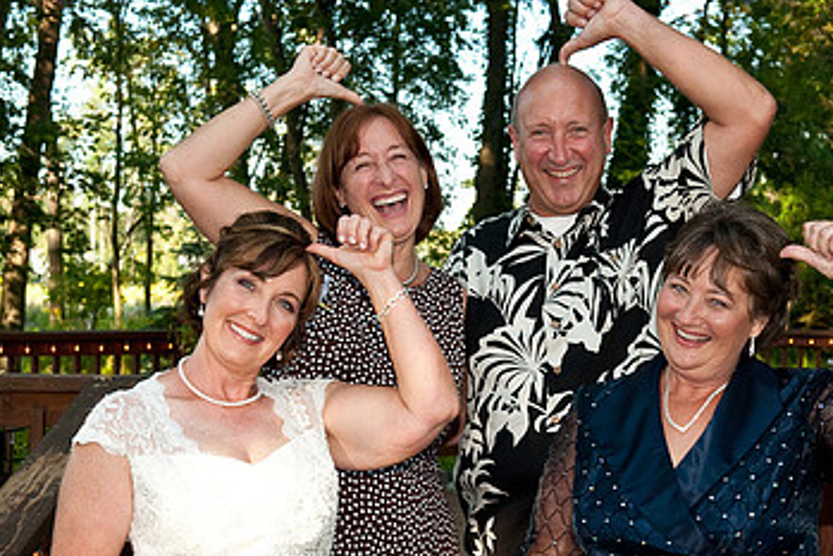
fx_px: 1921
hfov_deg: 24.4
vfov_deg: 16.5
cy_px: 334
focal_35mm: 83
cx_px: 485
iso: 1250
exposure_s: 1/800
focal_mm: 50
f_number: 7.1
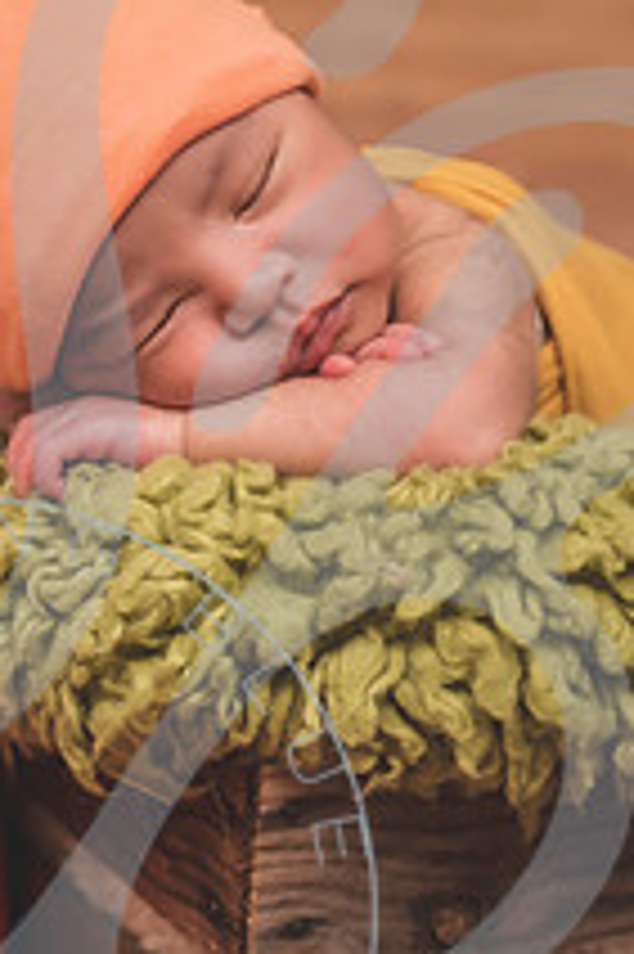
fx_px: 3704
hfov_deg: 9.8
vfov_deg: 14.7
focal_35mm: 140
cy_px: 572
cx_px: 162
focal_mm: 66
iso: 200
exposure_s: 1/200
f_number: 2.8
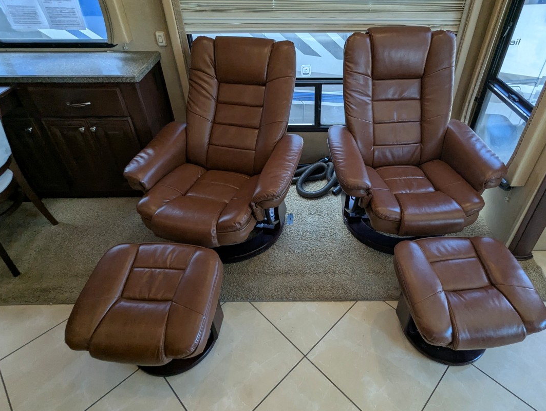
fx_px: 332
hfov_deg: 78.6
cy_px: 178
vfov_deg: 63.3
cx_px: 304
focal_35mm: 21
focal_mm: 2.35
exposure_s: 1/133
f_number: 2.2
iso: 195
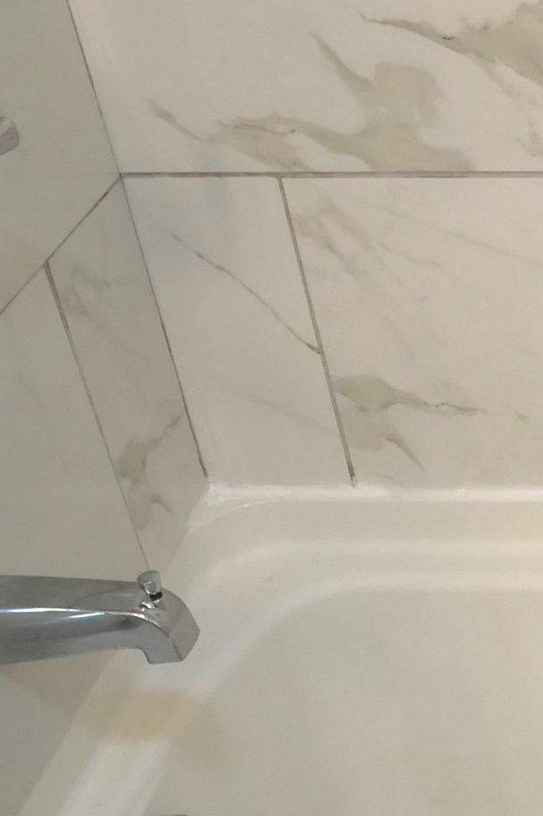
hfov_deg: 14.2
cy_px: 570
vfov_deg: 24.3
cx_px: 1040
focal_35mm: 83
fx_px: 1878
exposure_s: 1/60
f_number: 3.5
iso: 500
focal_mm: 12
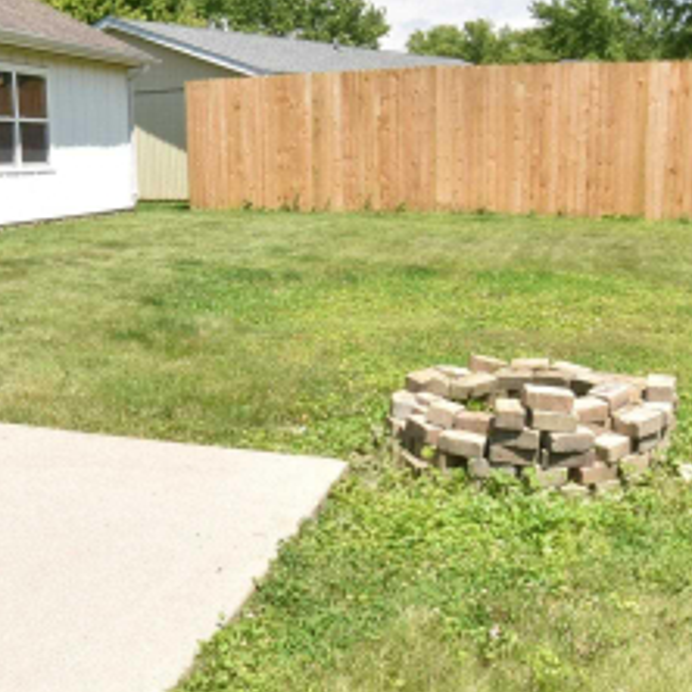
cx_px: 259
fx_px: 973
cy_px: 349
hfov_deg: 38.9
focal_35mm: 43
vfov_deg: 39.2
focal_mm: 10
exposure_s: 1/100
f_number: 20
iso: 400
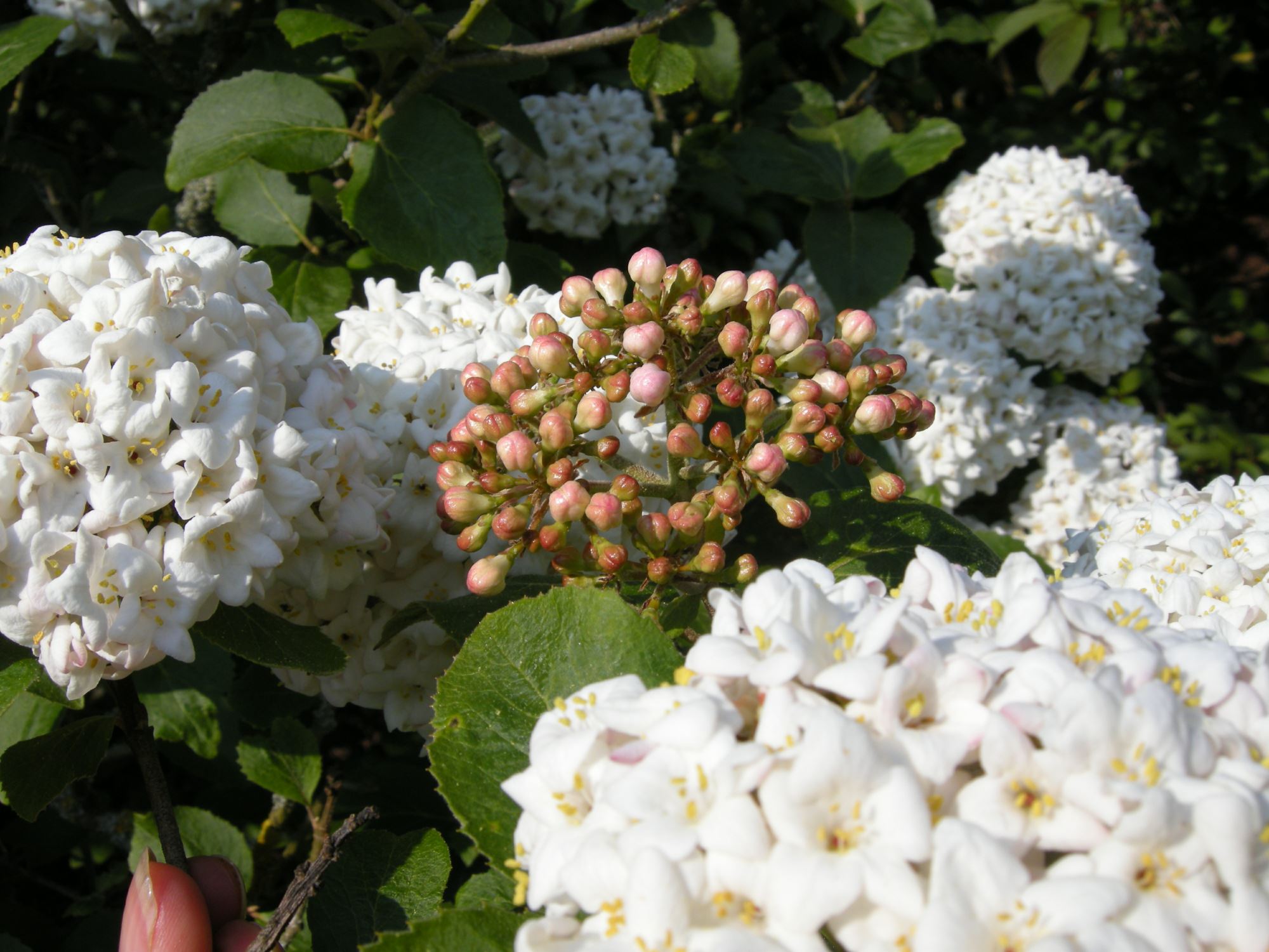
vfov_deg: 36.0
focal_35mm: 40
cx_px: 634
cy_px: 476
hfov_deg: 46.8
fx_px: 1466
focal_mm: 8.5
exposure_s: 1/307
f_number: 6.4
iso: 64
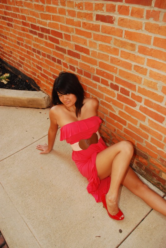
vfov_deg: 61.9
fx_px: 207
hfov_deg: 43.7
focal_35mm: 30
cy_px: 124
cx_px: 83
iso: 200
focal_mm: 20
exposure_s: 1/125
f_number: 5.6
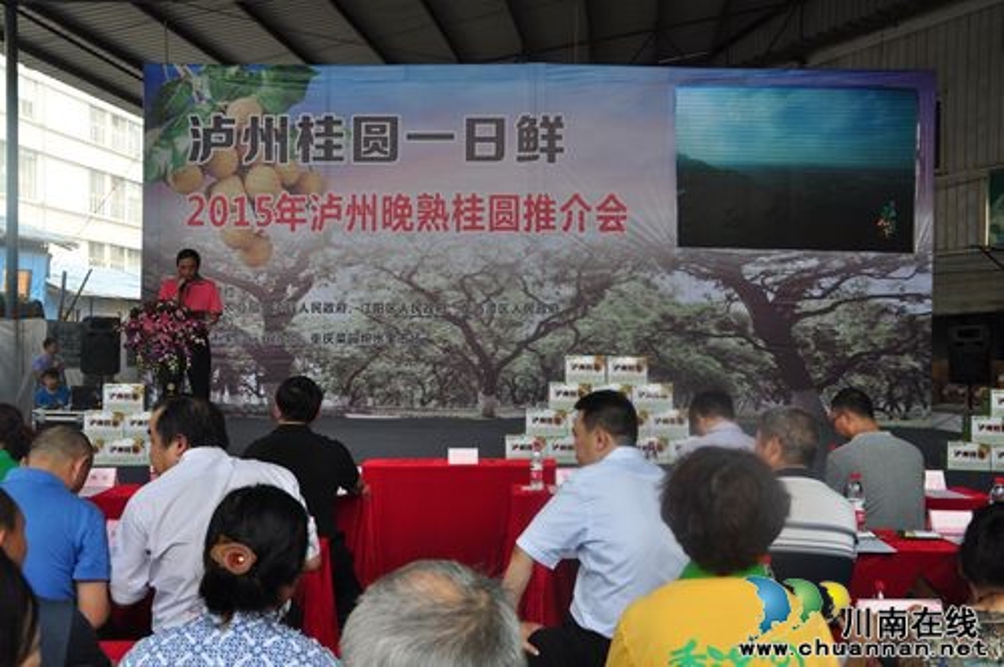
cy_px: 334
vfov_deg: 35.4
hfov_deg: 51.3
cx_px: 502
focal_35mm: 38
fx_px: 1044
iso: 200
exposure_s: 1/160
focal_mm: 25
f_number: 6.3
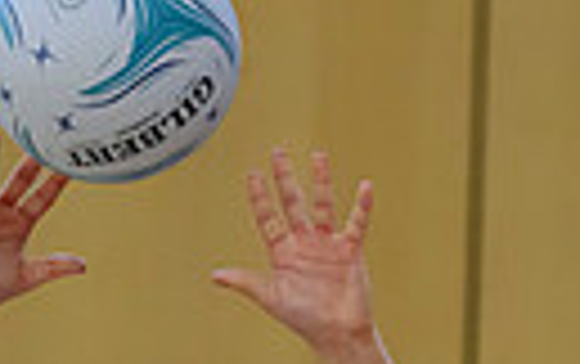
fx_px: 16888
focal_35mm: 1067
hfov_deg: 2.0
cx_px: 489
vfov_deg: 1.2
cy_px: 935
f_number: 3.5
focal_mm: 200
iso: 4000
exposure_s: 1/1000
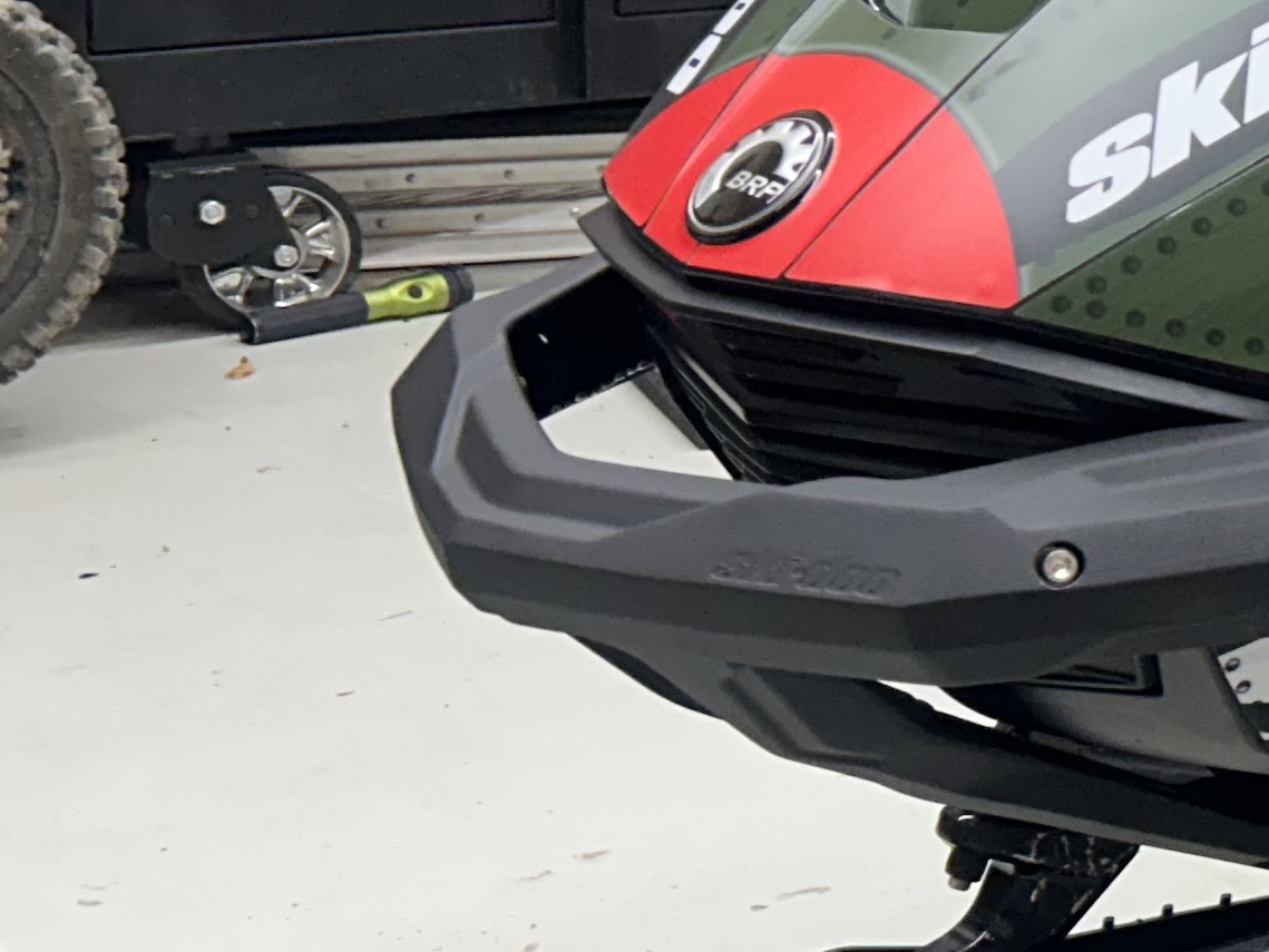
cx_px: 2215
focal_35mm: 92
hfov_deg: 17.6
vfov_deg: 16.0
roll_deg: -2.9
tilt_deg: -12.2
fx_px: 3374
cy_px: 269
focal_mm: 5.7
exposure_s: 1/120
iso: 125
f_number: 1.5
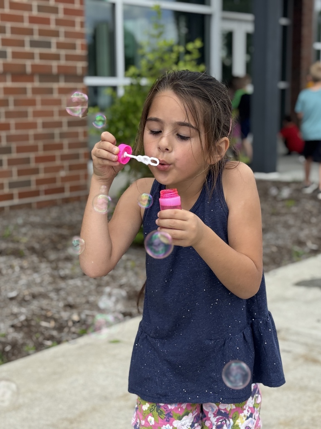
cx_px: 160
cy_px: 214
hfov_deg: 30.3
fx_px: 593
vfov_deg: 39.7
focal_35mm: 48
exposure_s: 1/1560
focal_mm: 6.76
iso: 64
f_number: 1.78
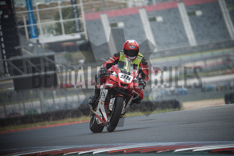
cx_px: 117
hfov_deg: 3.4
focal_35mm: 600
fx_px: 3901
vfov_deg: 2.3
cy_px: 78
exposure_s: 1/2500
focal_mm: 400
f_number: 5.6
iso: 3200
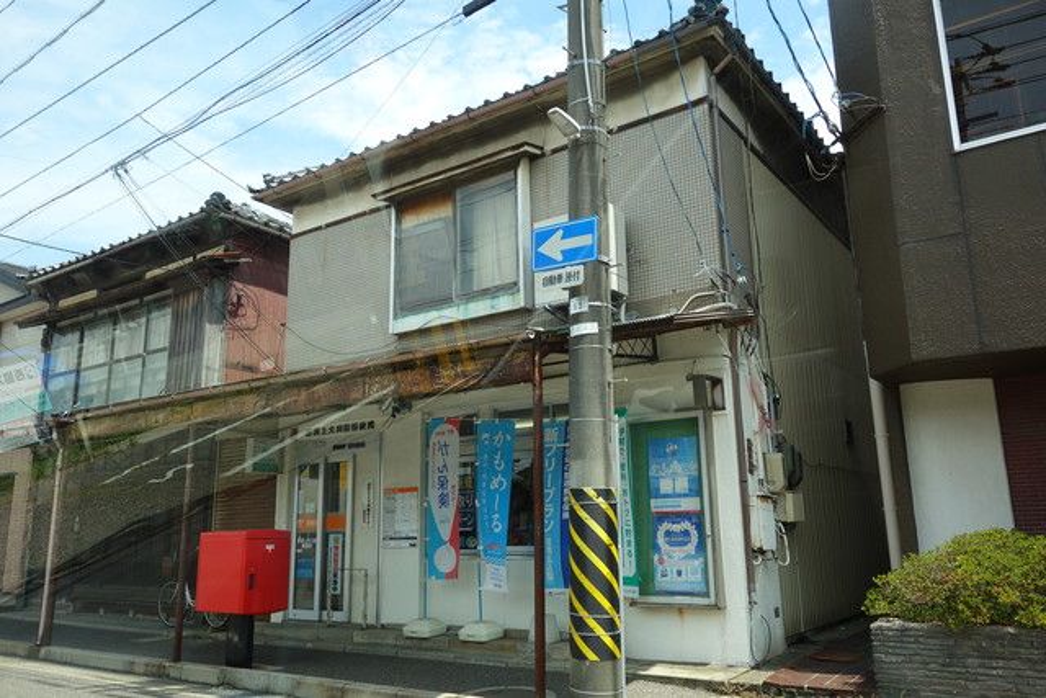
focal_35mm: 28
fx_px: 814
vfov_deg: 46.4
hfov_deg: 65.5
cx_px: 523
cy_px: 349
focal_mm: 10.4
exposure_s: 1/250
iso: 160
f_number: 5.6
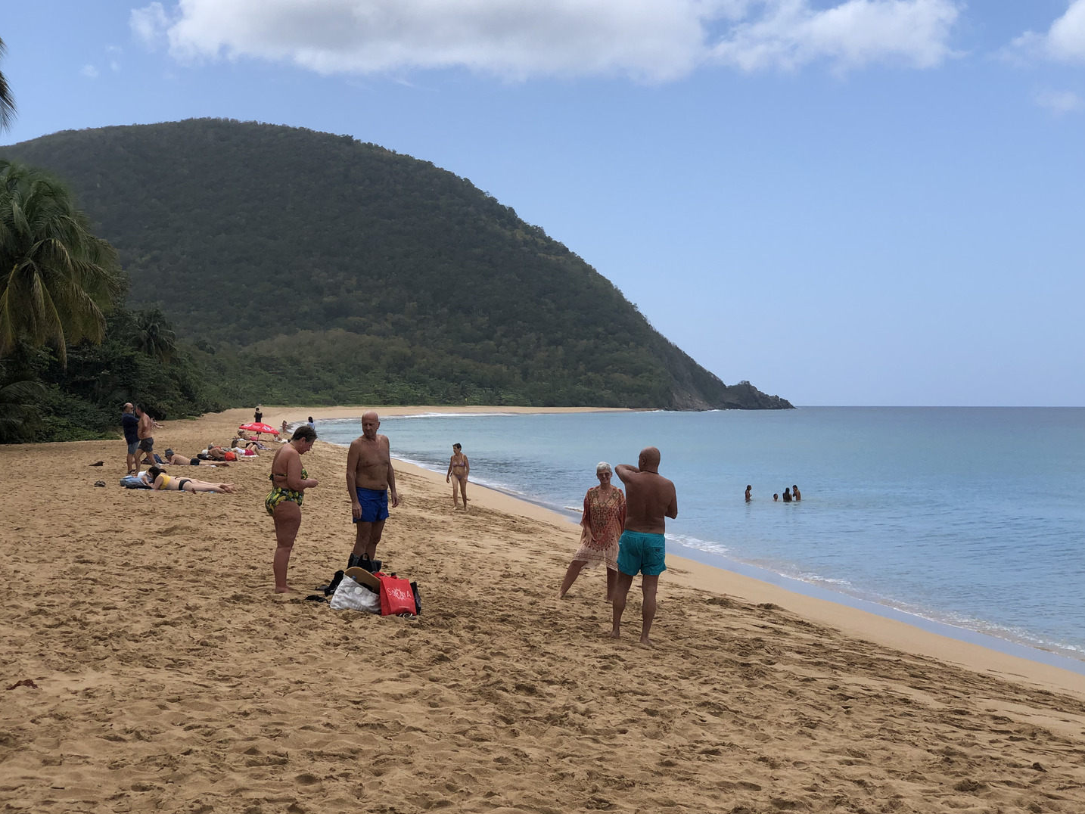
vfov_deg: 25.2
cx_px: 574
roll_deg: +0.7
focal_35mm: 58
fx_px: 1818
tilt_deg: +0.9
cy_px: 387
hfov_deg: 33.2
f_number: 2.4
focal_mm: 6
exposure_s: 1/1230
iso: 16
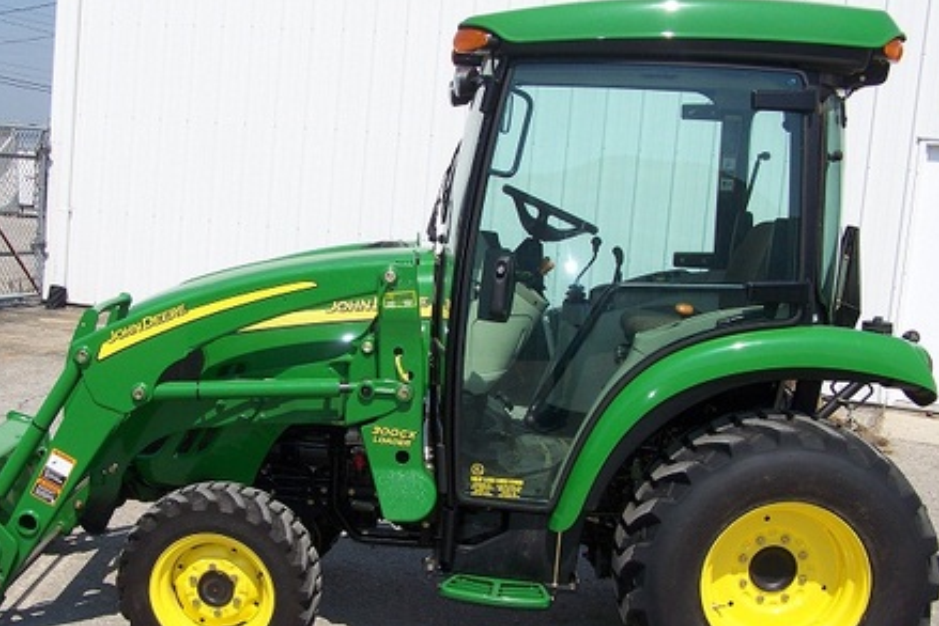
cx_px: 385
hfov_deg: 40.2
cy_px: 344
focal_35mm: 49
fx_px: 1278
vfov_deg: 27.5
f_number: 4
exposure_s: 1/640
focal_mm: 6.3
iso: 64
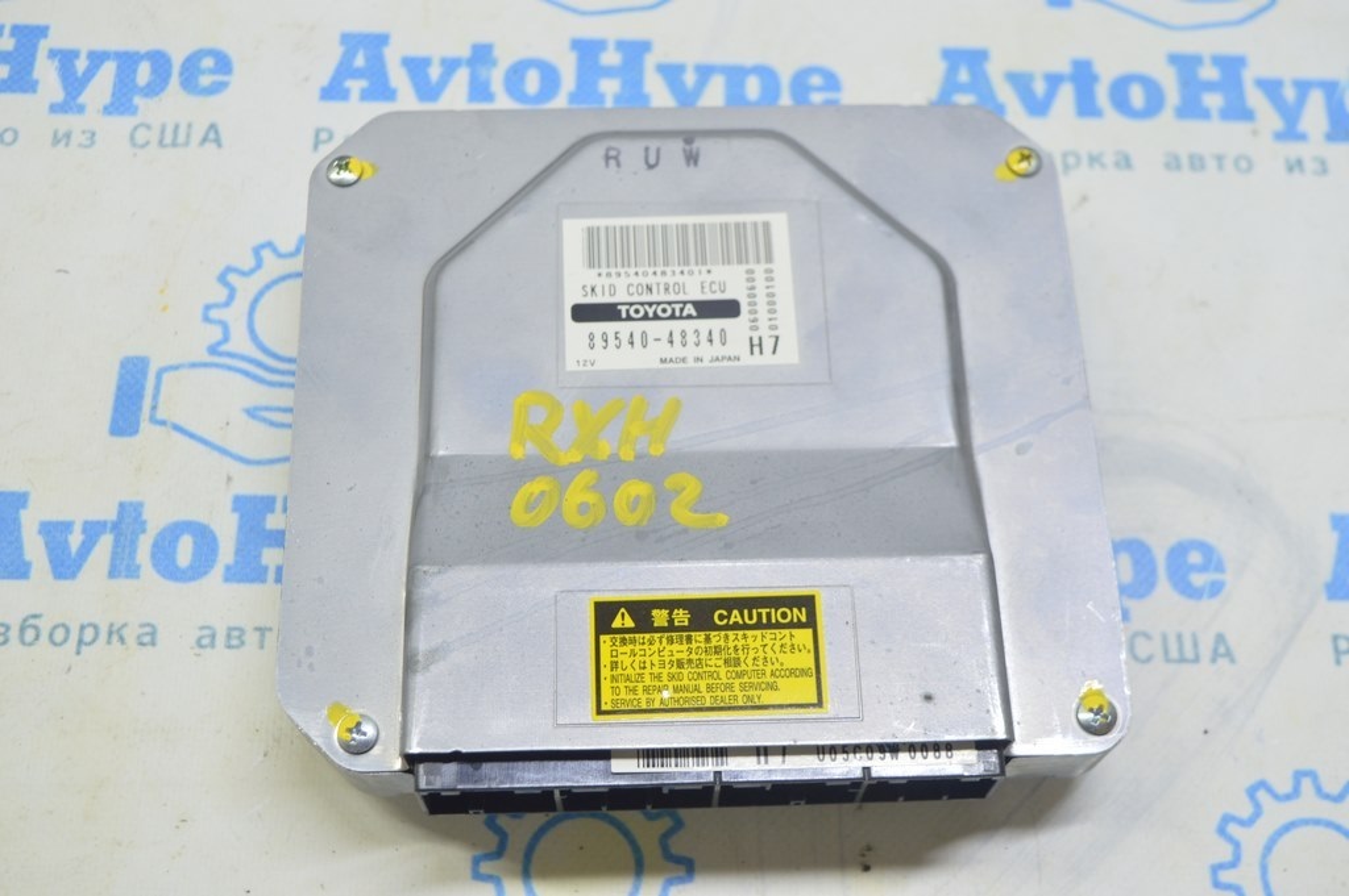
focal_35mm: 48
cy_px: 448
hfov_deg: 41.1
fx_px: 1797
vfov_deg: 28.0
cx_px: 674
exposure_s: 1/20
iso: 400
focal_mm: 32
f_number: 5.6
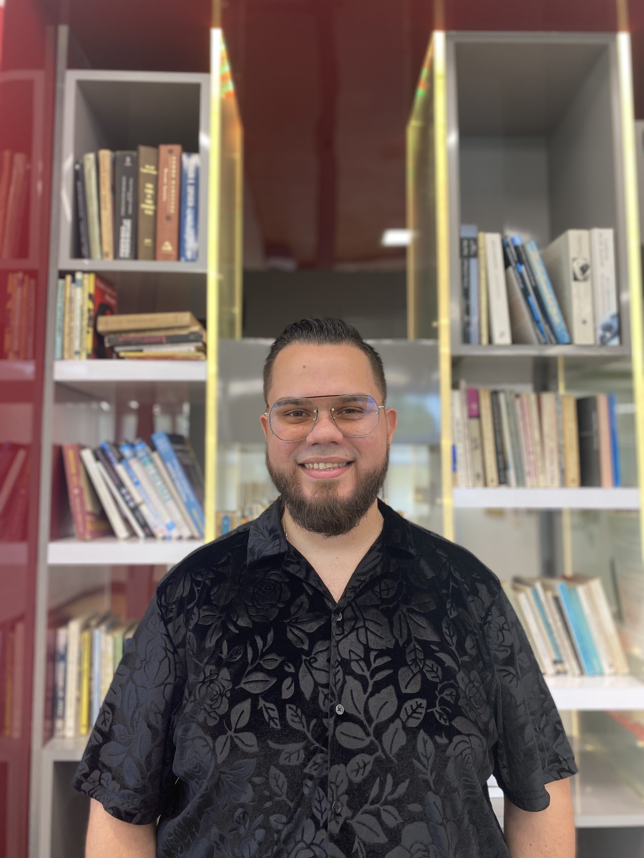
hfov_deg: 53.1
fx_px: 645
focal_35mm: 26
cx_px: 322
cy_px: 429
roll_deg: +0.5
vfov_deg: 67.3
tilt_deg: +5.3
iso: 32
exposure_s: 1/61
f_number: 1.8
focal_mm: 4.25
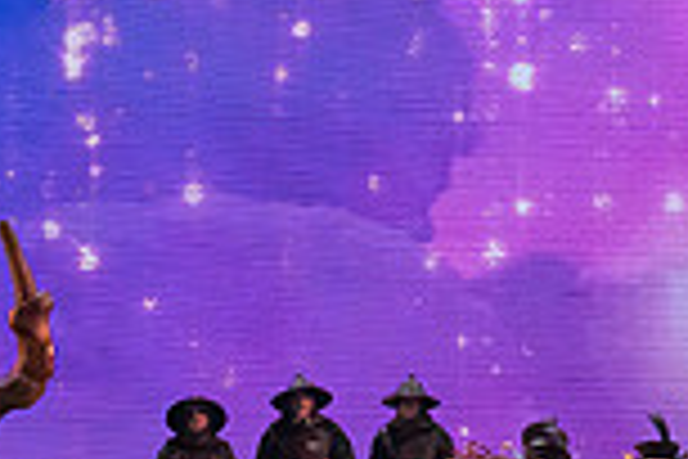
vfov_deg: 5.1
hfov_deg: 7.7
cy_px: 574
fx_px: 5083
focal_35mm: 266
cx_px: -171
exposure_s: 1/1000
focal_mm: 70
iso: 20000
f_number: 10
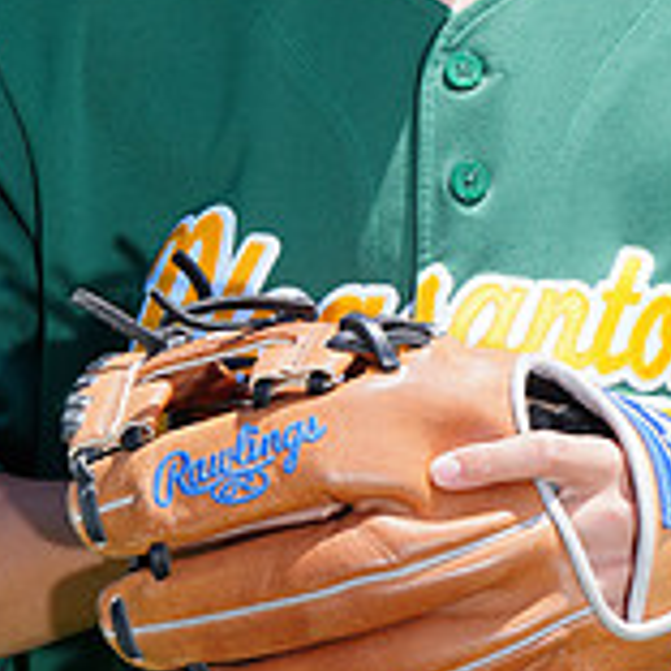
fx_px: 9518
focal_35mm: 434
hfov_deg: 4.0
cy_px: -159
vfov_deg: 4.0
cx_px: 359
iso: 200
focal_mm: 137
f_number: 10
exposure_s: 1/200
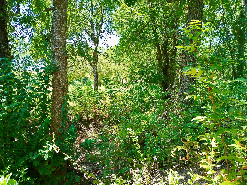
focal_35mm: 26
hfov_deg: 67.3
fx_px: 186
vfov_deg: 53.1
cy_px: 92
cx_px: 124
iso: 100
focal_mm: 6.8
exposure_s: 1/200
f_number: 2
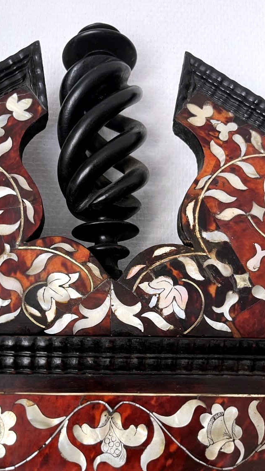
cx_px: 102
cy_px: 231
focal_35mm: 30
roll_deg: -1.3
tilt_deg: +9.1
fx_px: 375
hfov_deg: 38.7
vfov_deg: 64.3
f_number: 1.6
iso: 125
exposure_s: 1/62
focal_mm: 5.1
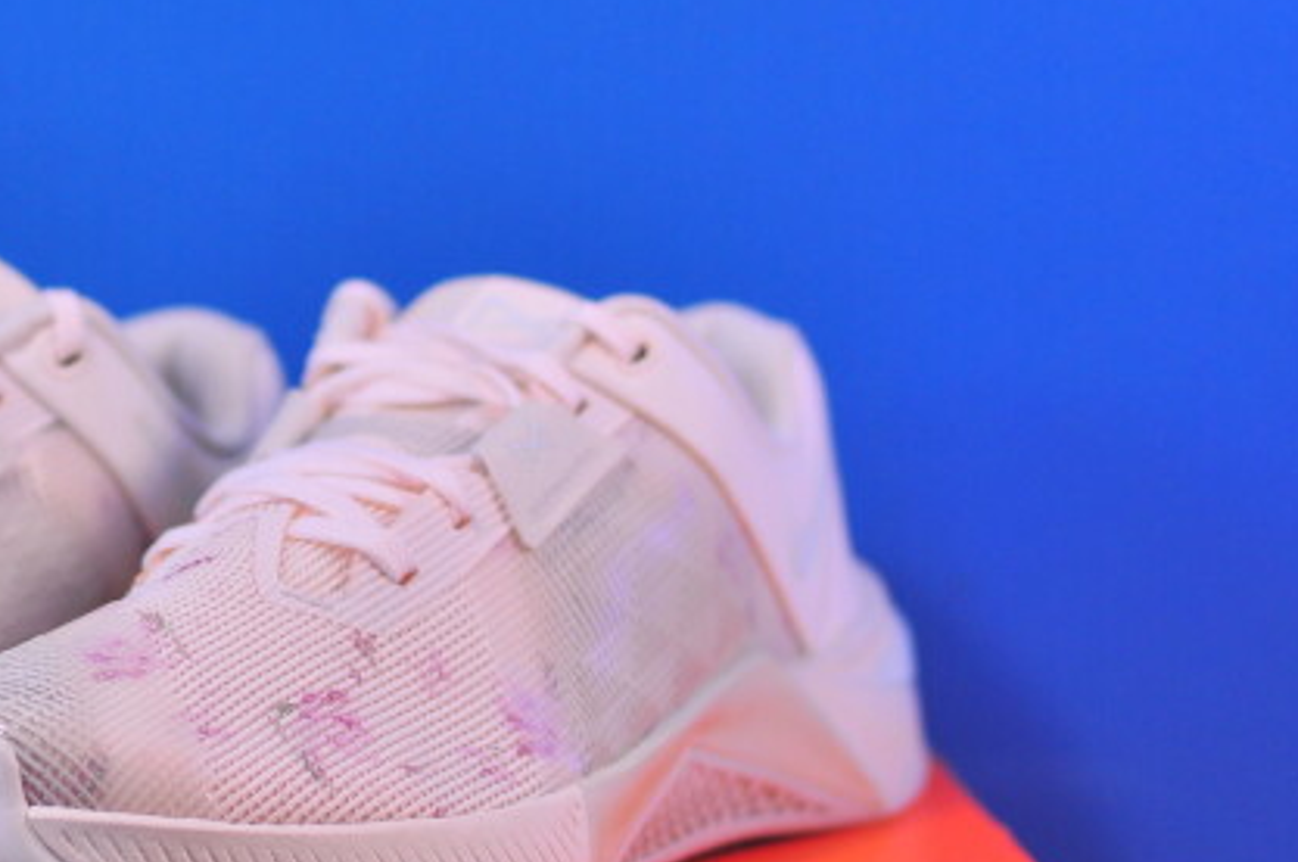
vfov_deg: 9.5
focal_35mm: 144
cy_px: 279
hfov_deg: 14.1
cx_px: 121
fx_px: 5186
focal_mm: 50
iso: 250
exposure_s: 1/320
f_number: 2.5
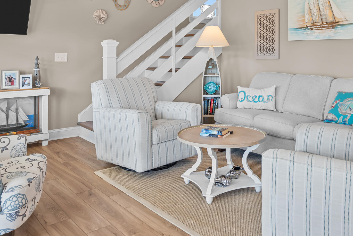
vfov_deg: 38.6
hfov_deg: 56.1
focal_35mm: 33
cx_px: 232
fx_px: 324
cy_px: 50
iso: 400
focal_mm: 16
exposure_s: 1/25
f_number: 4
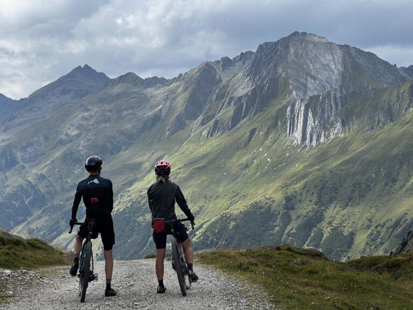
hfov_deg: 25.3
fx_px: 919
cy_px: 155
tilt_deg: +1.4
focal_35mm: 77
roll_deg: +1.6
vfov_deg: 19.1
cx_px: 206
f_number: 2.8
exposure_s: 1/669
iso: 32
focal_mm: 9
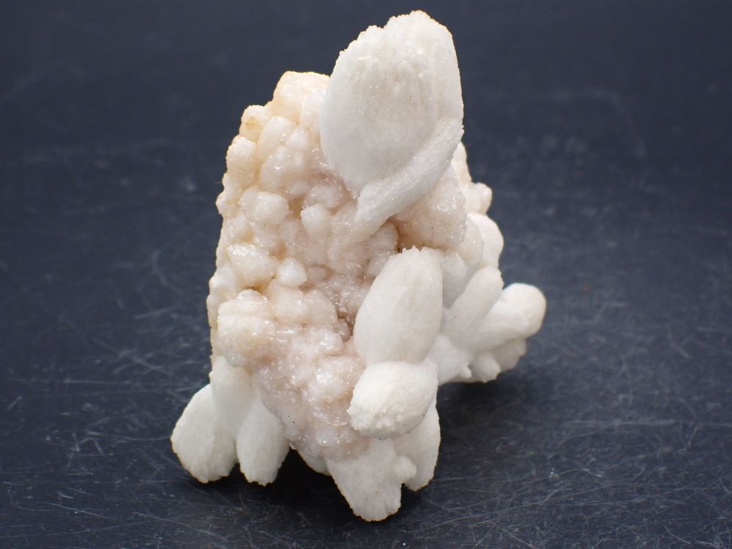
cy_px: 274
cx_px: 366
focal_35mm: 100
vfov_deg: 14.8
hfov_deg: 19.6
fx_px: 2115
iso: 320
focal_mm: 18
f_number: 4.9
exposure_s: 1/400
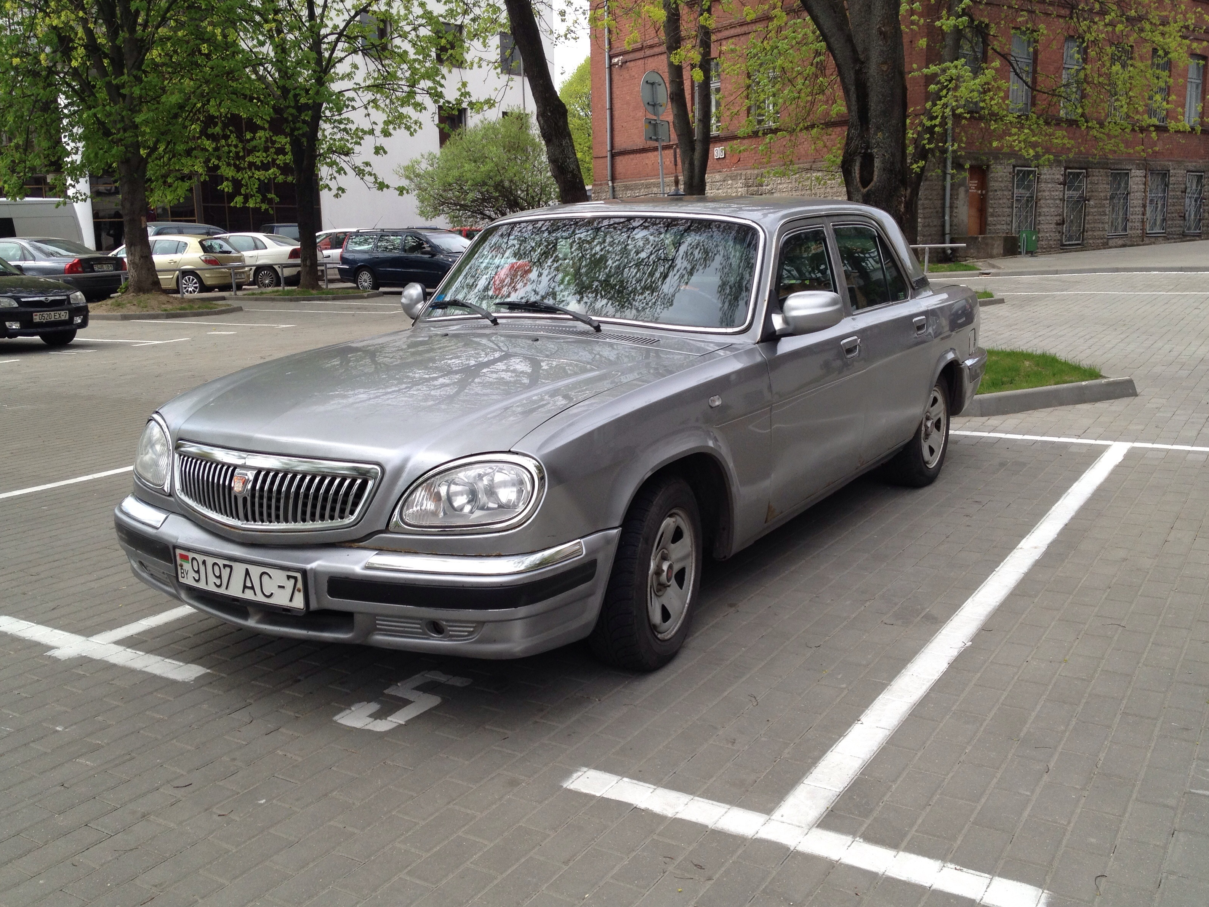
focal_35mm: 36
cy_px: 463
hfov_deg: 51.3
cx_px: 590
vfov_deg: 39.7
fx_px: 1257
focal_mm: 4.28
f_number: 2.4
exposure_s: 1/546
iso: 64
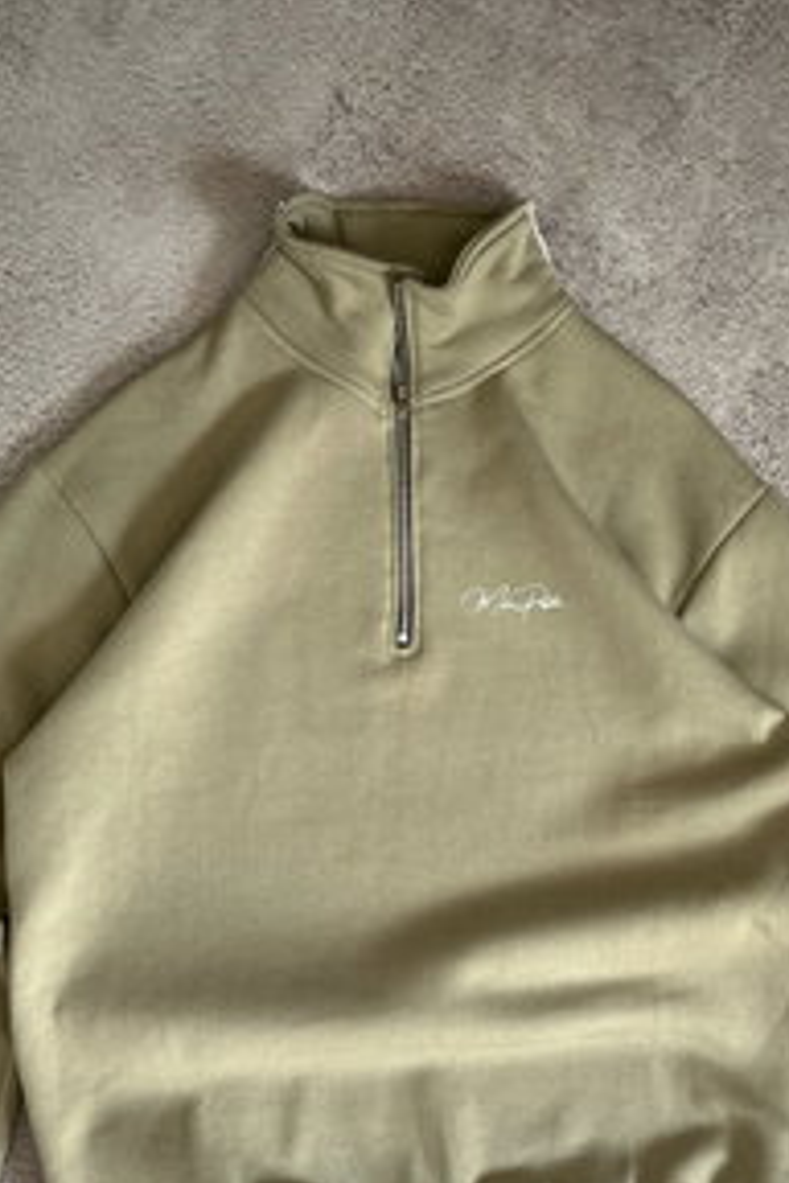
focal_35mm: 50
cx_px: 456
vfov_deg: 39.1
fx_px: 1644
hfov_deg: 27.0
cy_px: 787
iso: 50
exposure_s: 1/122
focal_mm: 5.1
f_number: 1.6
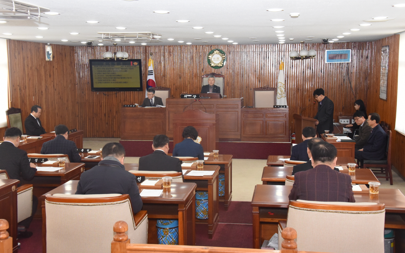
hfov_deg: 38.9
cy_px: 123
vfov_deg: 24.9
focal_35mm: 52
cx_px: 202
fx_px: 574
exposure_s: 1/200
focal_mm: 50
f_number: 11
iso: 8000
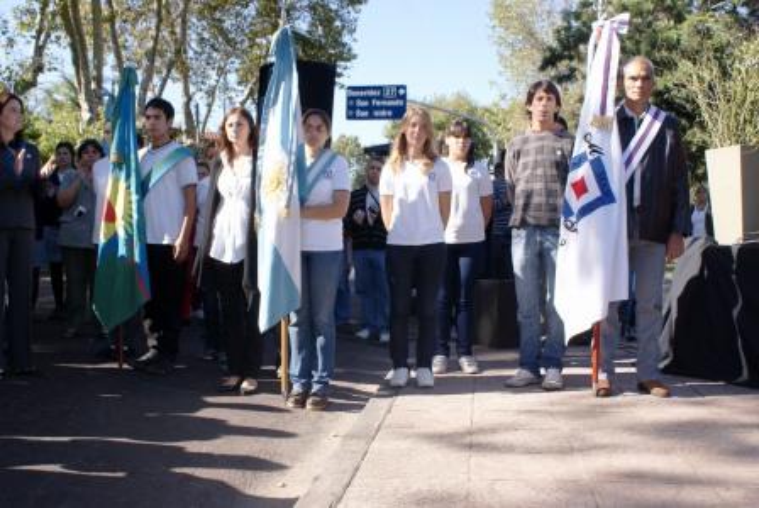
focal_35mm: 39
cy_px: 254
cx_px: 380
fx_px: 823
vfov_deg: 34.3
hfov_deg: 49.5
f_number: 8
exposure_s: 1/100
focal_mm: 26
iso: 100
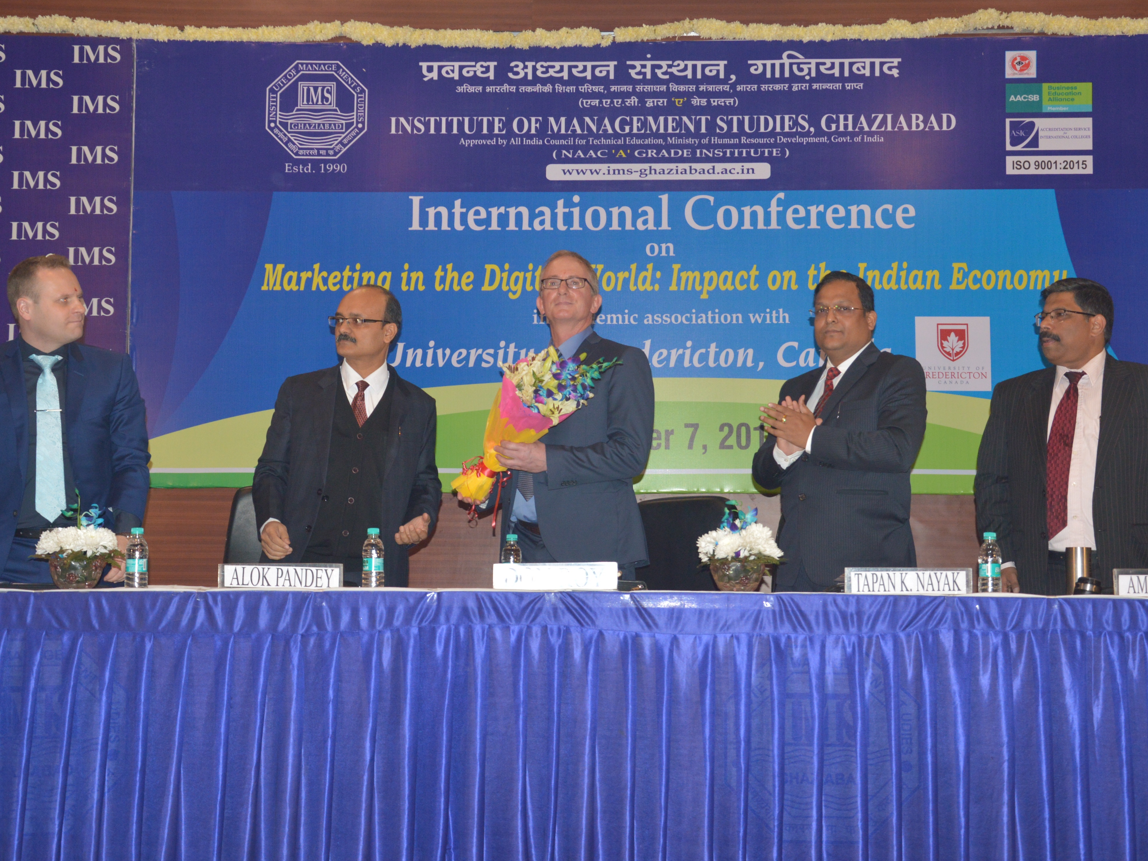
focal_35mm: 56
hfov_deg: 34.3
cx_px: 601
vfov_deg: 26.1
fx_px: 1857
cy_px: 426
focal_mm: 34
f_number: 6.3
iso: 800
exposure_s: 1/125
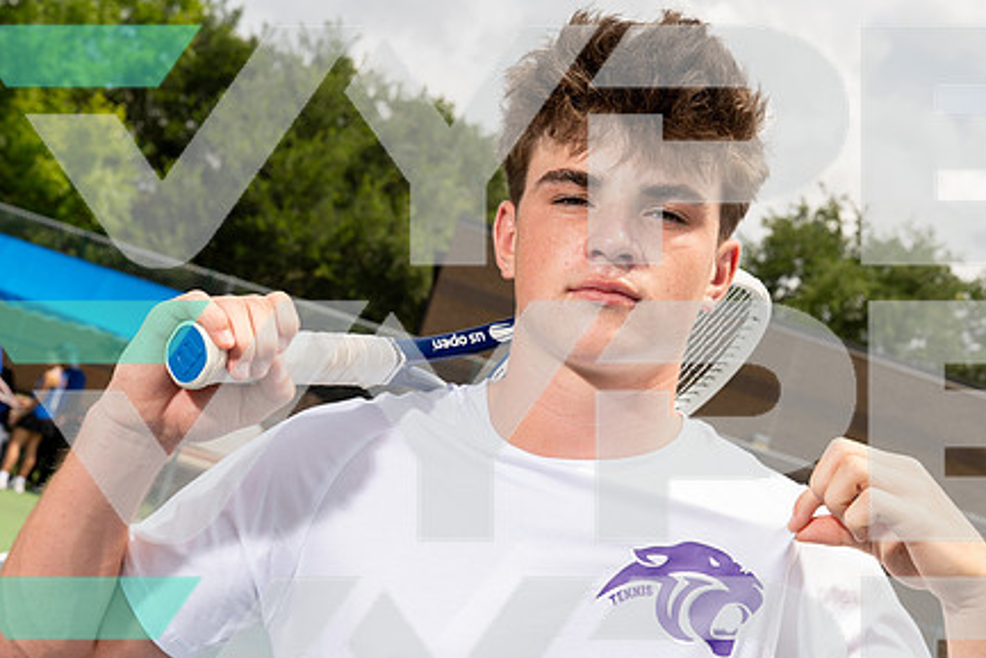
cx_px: 551
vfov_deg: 22.9
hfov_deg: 33.9
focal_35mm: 59
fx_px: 1616
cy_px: 422
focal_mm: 44
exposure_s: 1/250
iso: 100
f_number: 8
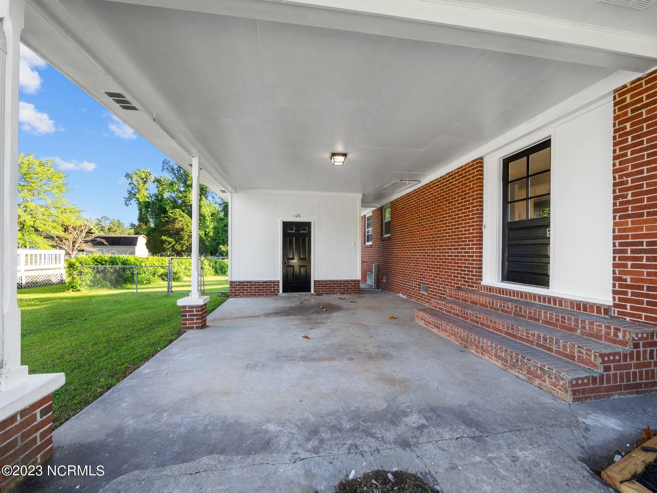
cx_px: 328
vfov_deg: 85.7
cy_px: 246
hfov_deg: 102.1
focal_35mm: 14
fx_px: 266
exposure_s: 1/200
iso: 200
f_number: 5.6
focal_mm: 7
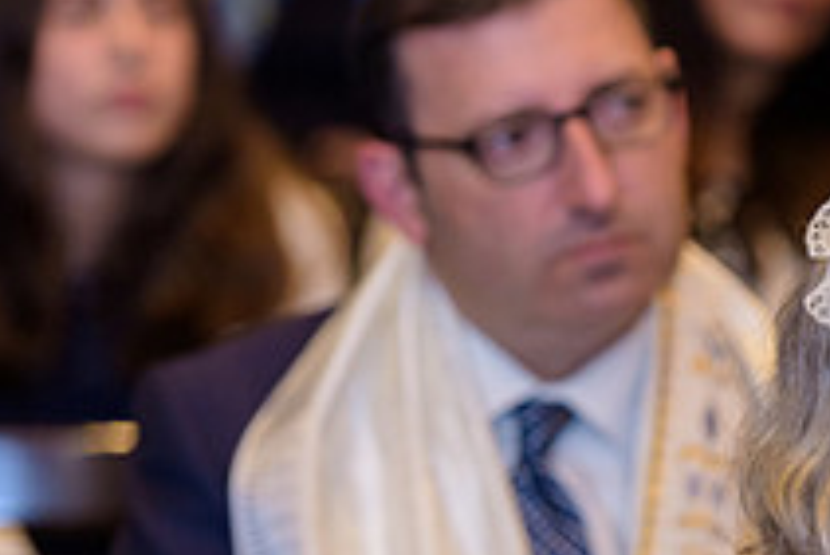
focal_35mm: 371
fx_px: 8559
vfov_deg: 3.7
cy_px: 502
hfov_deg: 5.5
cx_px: 1097
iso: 1600
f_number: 3.2
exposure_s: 1/125
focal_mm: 135
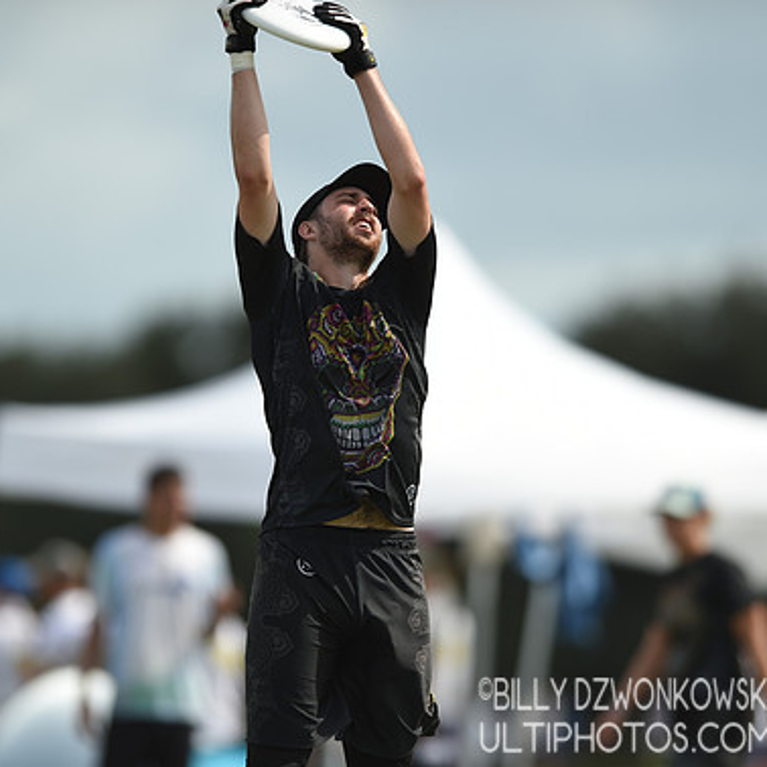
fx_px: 13086
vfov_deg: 3.4
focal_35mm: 522
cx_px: 349
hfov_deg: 3.4
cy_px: 386
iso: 160
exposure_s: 1/3200
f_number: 2.8
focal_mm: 400
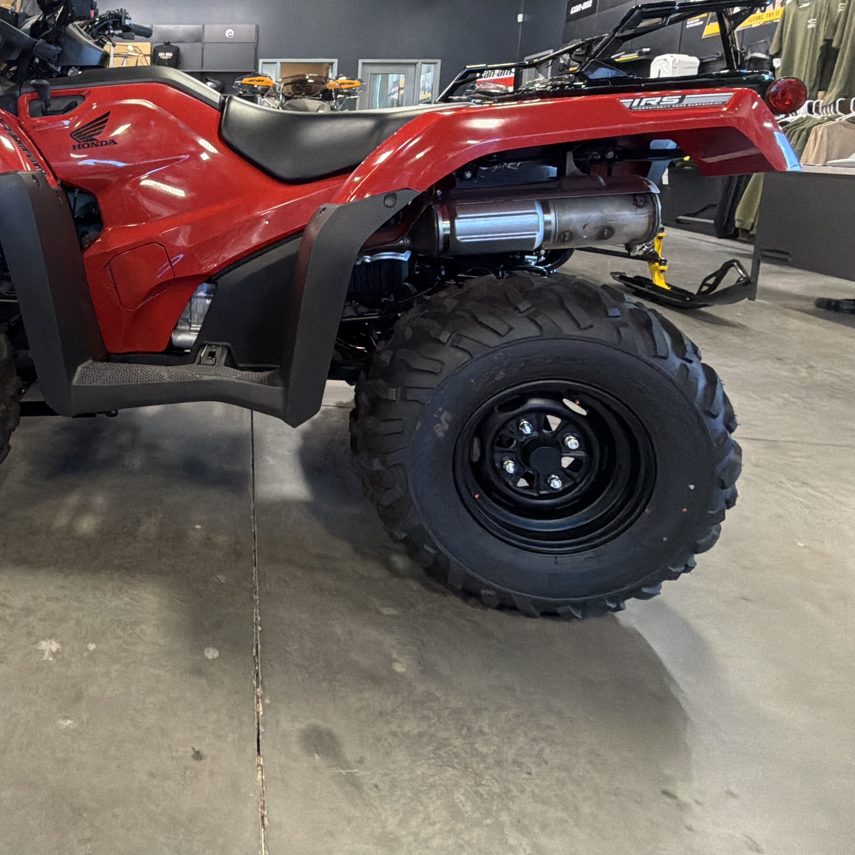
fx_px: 699
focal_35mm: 25
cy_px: 227
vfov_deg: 60.0
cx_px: 135
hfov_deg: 56.8
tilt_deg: -7.6
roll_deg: -1.5
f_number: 2.2
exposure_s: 1/60
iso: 400
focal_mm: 2.22
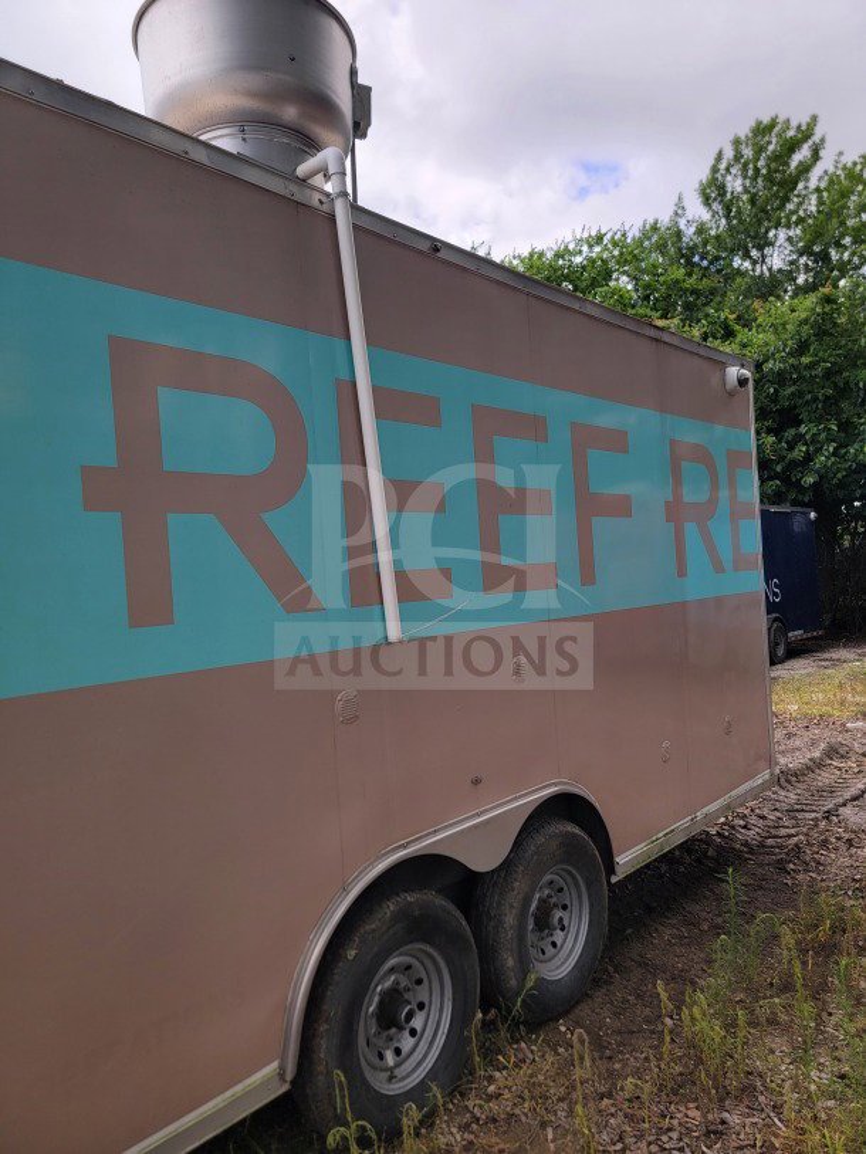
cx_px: 433
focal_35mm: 24
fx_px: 800
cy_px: 577
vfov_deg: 71.6
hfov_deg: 56.8
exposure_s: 1/366
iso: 16
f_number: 1.8
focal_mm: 6.7
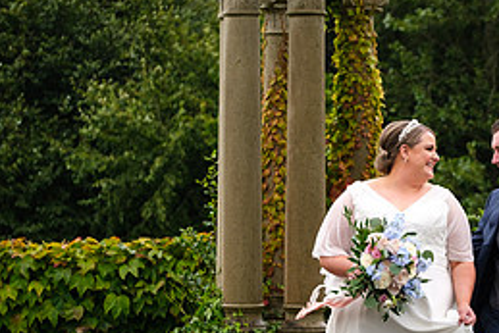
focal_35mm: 202
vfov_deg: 6.8
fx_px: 2801
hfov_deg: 10.2
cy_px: 250
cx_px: 391
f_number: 2.8
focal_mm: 50
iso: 200
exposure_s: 1/500
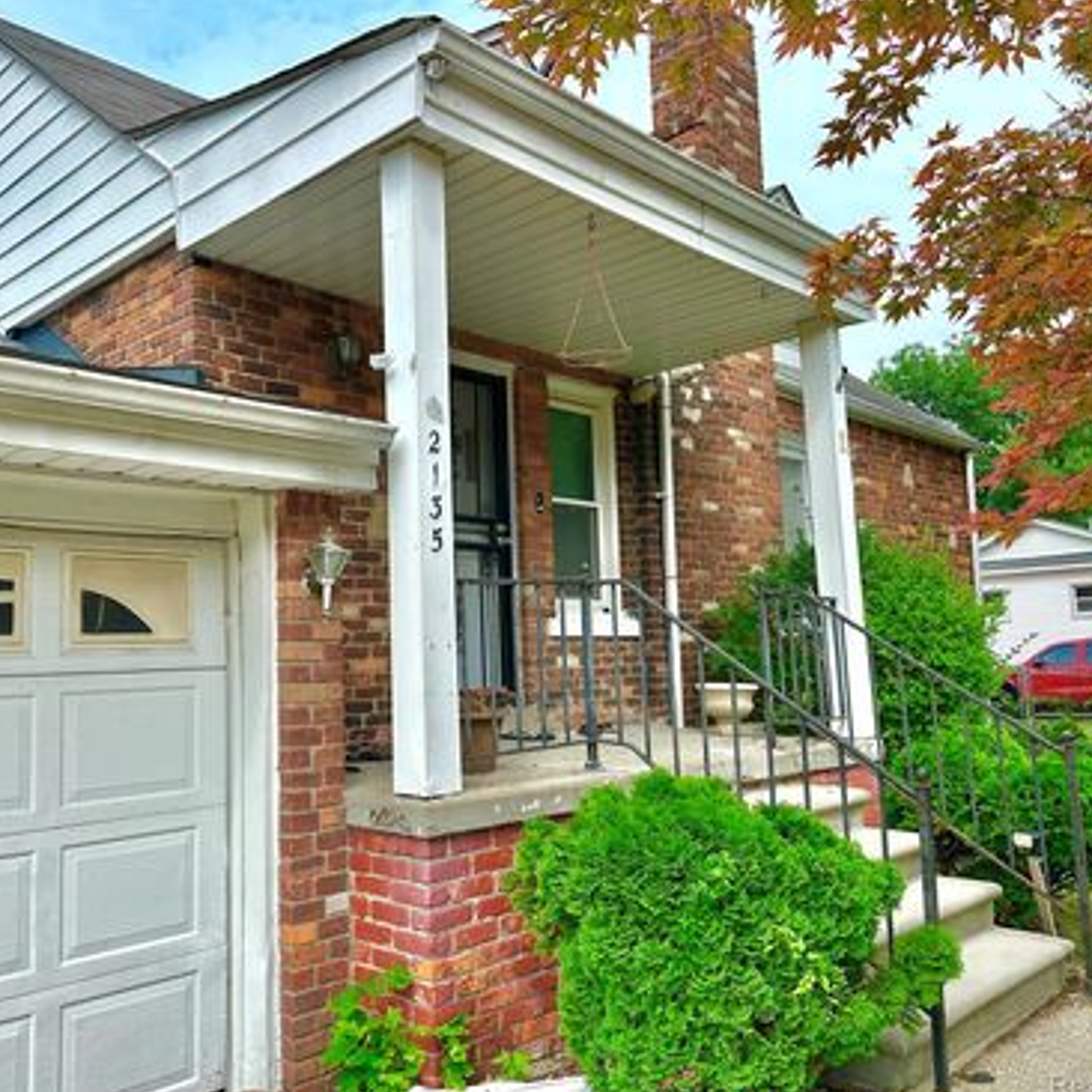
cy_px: 547
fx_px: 1035
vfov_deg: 55.6
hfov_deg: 55.3
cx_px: 448
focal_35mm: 29
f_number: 1.78
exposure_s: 1/3058
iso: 80
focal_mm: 6.86
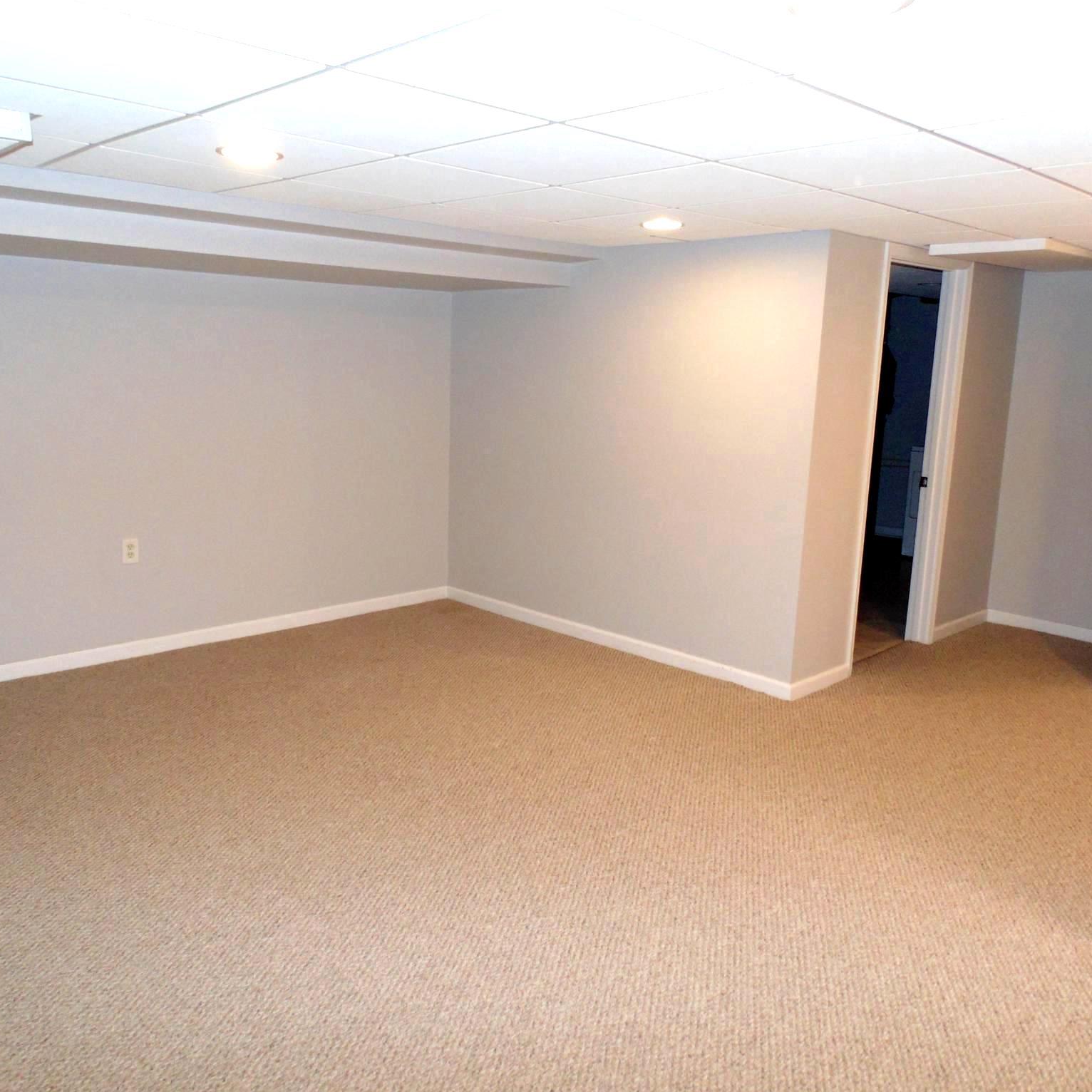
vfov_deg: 60.9
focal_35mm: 26
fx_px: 928
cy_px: 545
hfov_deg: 60.9
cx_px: 513
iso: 200
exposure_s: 1/30
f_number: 3.1
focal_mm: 4
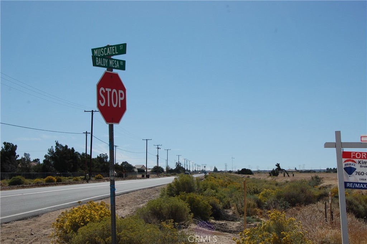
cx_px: 184
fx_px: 519
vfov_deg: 26.4
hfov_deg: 38.9
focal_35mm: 51
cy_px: 122
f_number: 11
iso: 200
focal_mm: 34
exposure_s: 1/500
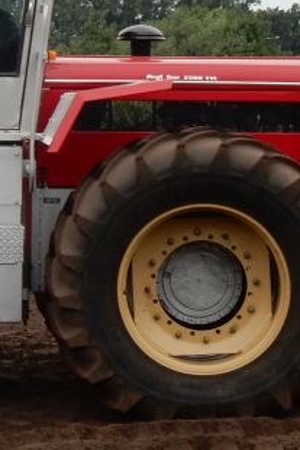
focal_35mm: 225
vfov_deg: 9.1
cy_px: 103
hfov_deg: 6.1
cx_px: 36
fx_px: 2815
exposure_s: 1/250
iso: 220
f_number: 5
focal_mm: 14.9
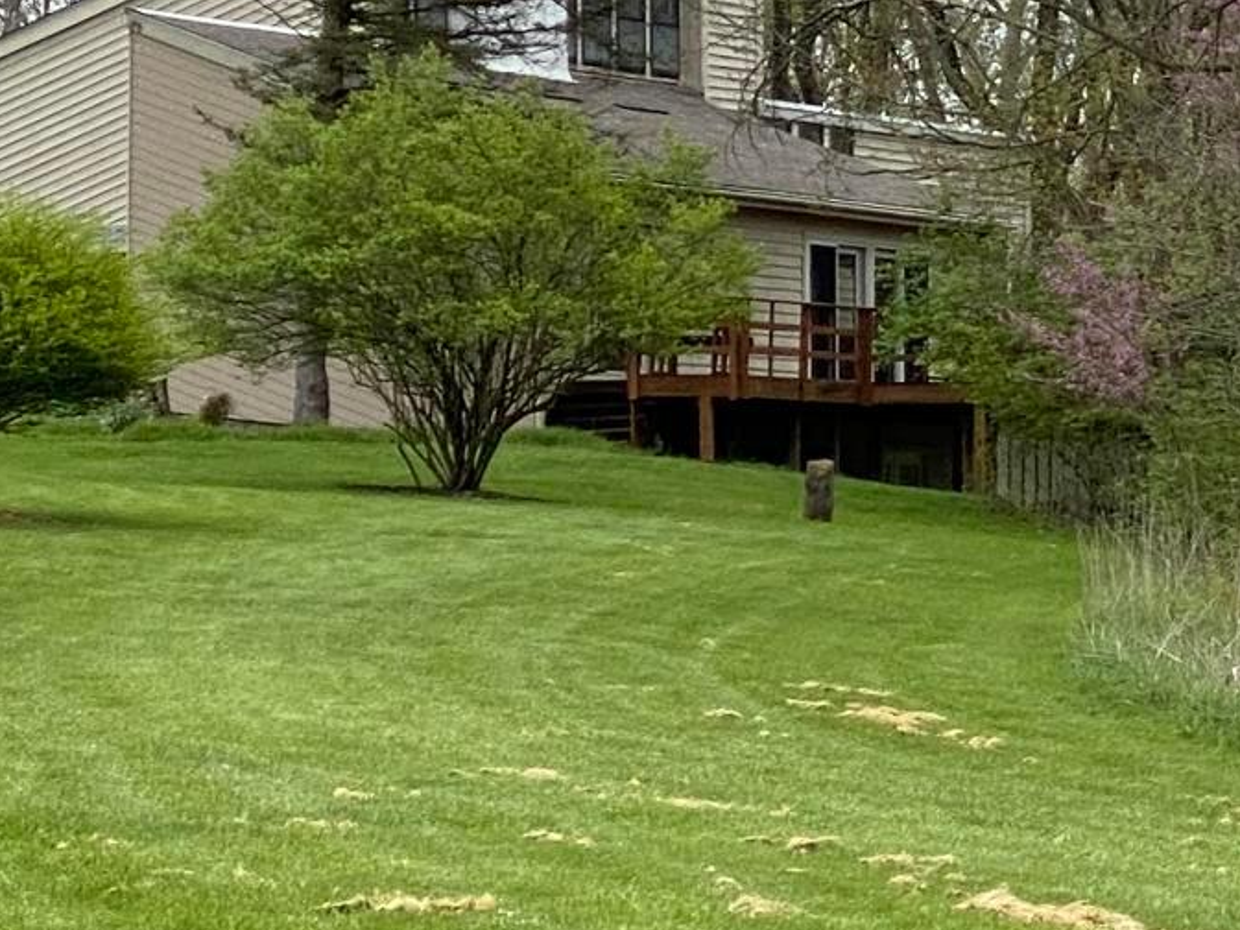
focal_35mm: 232
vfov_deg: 6.4
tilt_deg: +4.5
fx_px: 8311
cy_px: 66
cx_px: 2052
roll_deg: +0.1
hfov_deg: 8.3
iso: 20
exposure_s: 1/1370
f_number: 2
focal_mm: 6
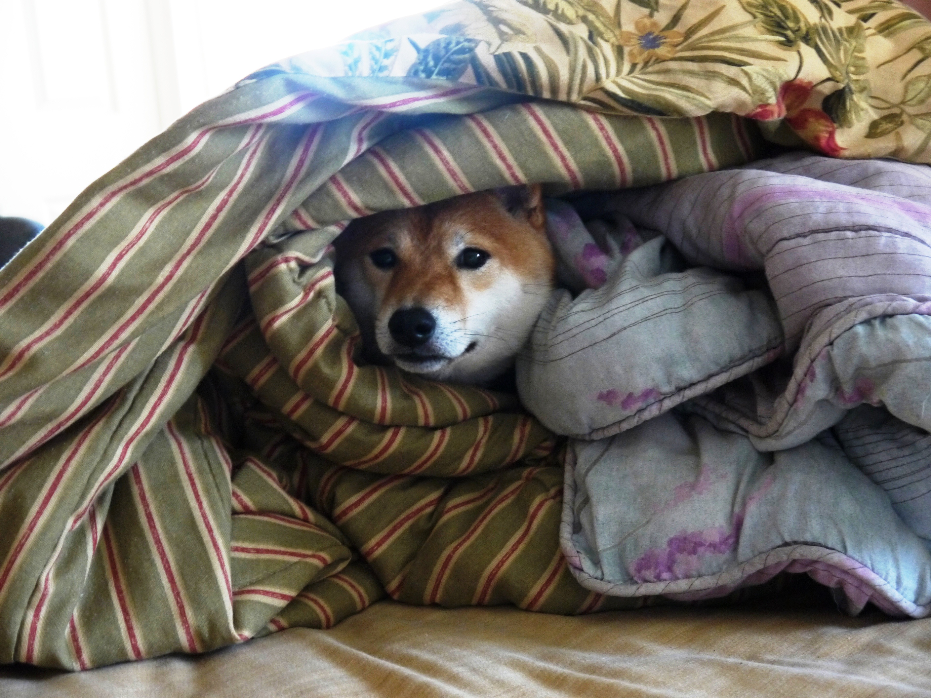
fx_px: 1506
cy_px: 349
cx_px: 466
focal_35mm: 56
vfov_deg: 26.1
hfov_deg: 34.3
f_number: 4.8
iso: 800
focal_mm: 28
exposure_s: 1/8
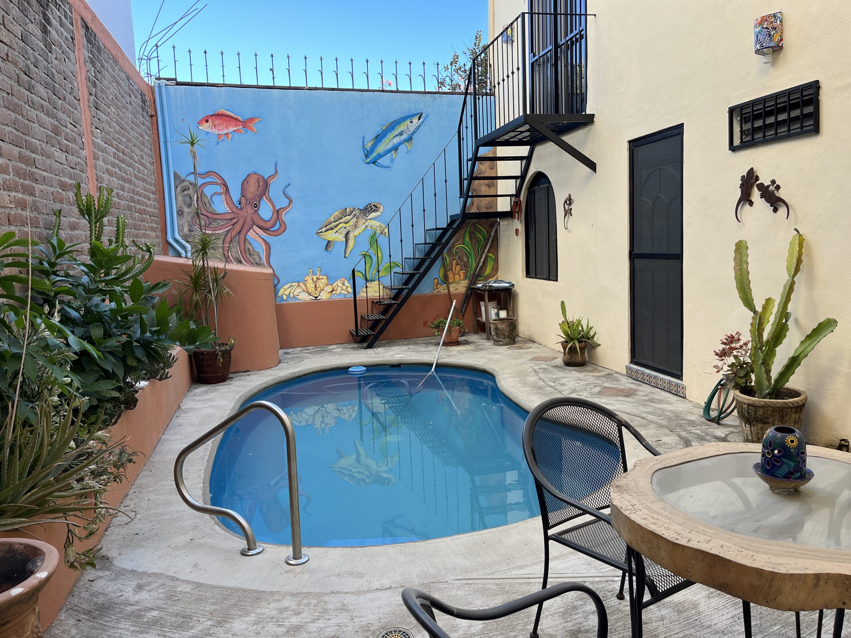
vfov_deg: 53.1
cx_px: 426
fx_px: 639
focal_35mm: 26
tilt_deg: -6.3
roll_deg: +2.8
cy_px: 319
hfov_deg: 67.3
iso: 40
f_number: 1.6
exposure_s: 1/290
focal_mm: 5.1
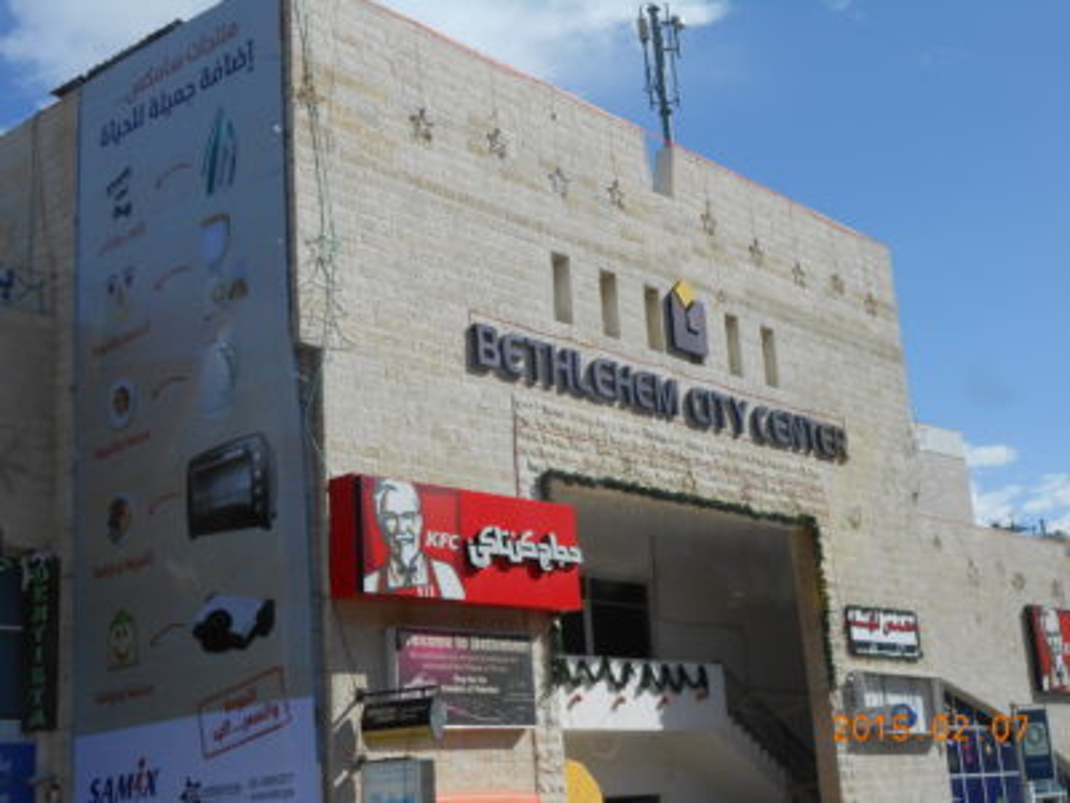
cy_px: 402
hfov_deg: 38.9
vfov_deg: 29.7
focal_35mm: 49
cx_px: 535
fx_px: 1515
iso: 80
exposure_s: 1/400
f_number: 4.8
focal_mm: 8.8
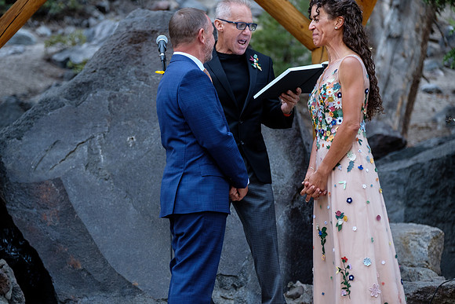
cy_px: 152
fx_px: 1656
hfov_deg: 15.6
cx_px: 228
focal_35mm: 131
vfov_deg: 10.5
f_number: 3.2
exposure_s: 1/110
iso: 640
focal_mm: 87.1
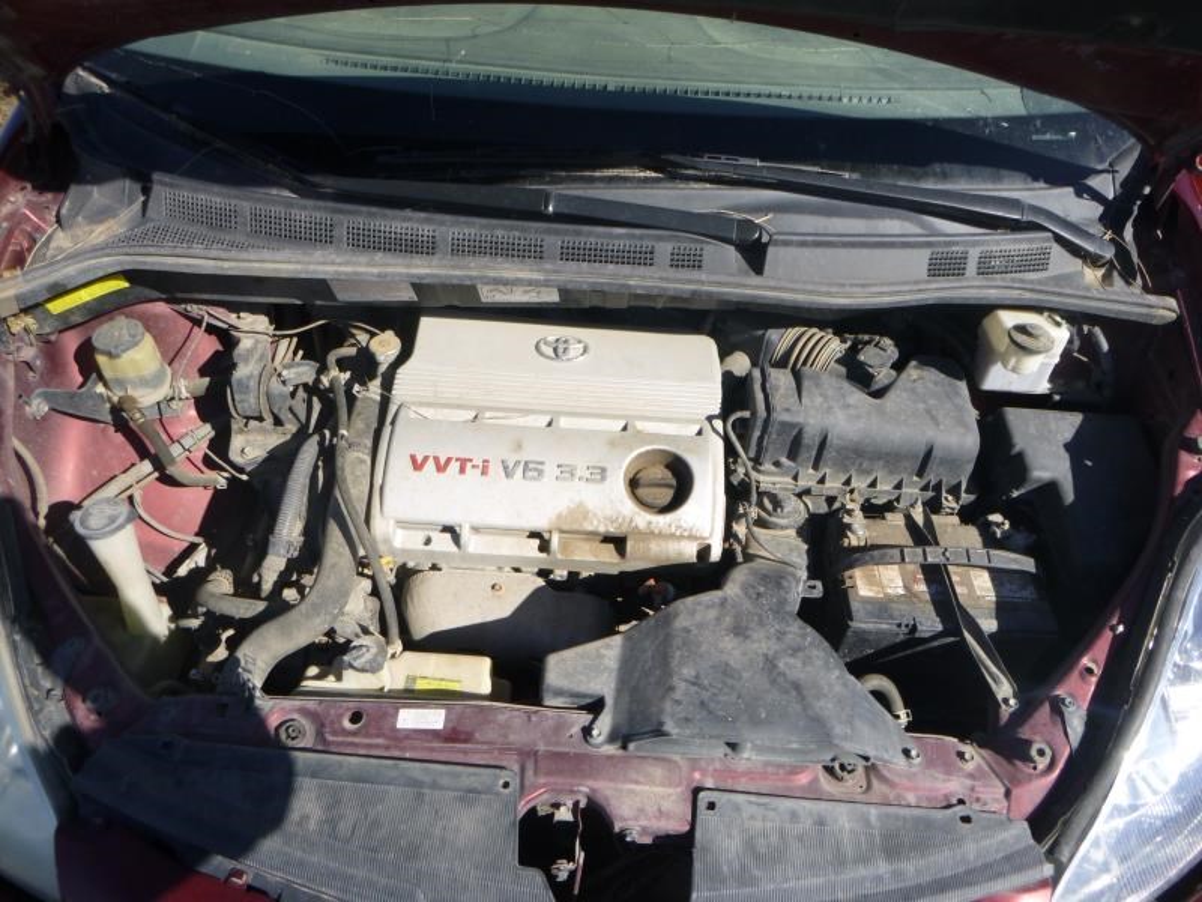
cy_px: 451
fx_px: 868
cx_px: 601
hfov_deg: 69.4
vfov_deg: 54.9
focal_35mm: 25
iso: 100
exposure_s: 1/400
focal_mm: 4.5
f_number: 3.9
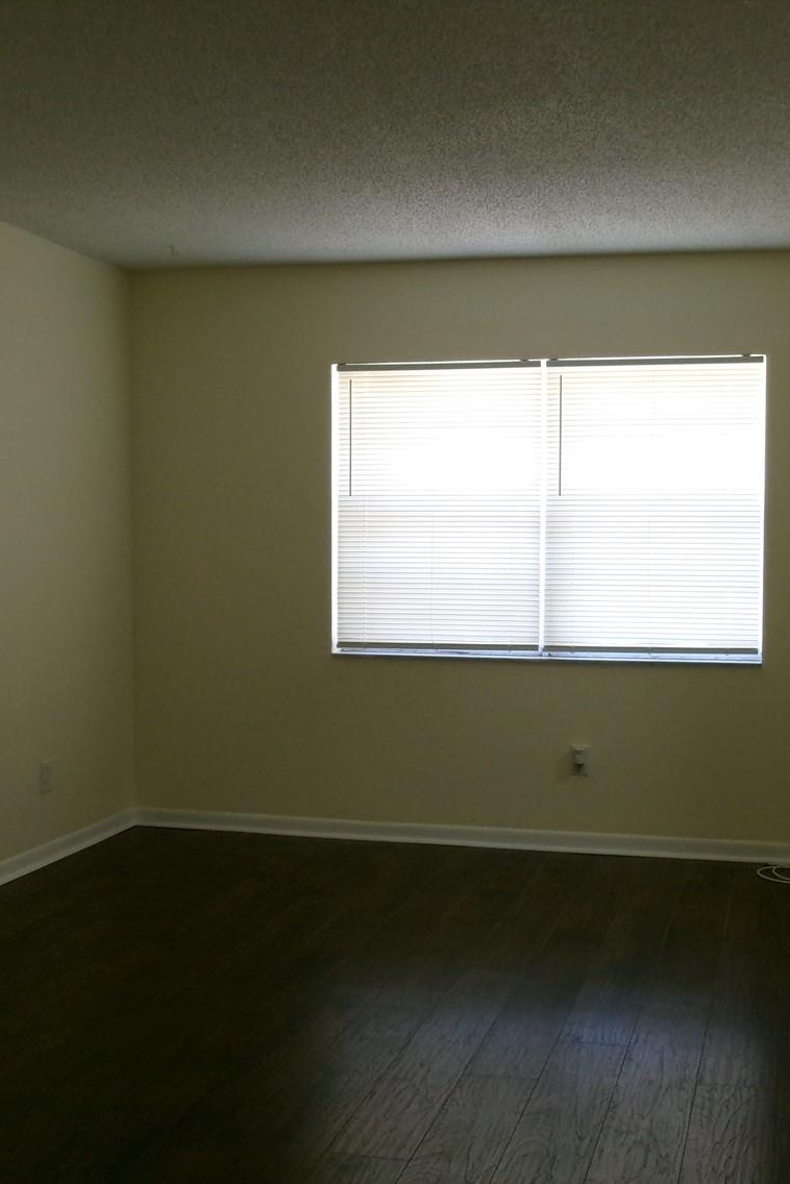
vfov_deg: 47.4
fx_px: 1349
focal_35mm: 41
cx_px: 524
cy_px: 621
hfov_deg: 32.4
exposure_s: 1/34
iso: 262
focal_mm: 5.1
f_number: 3.9
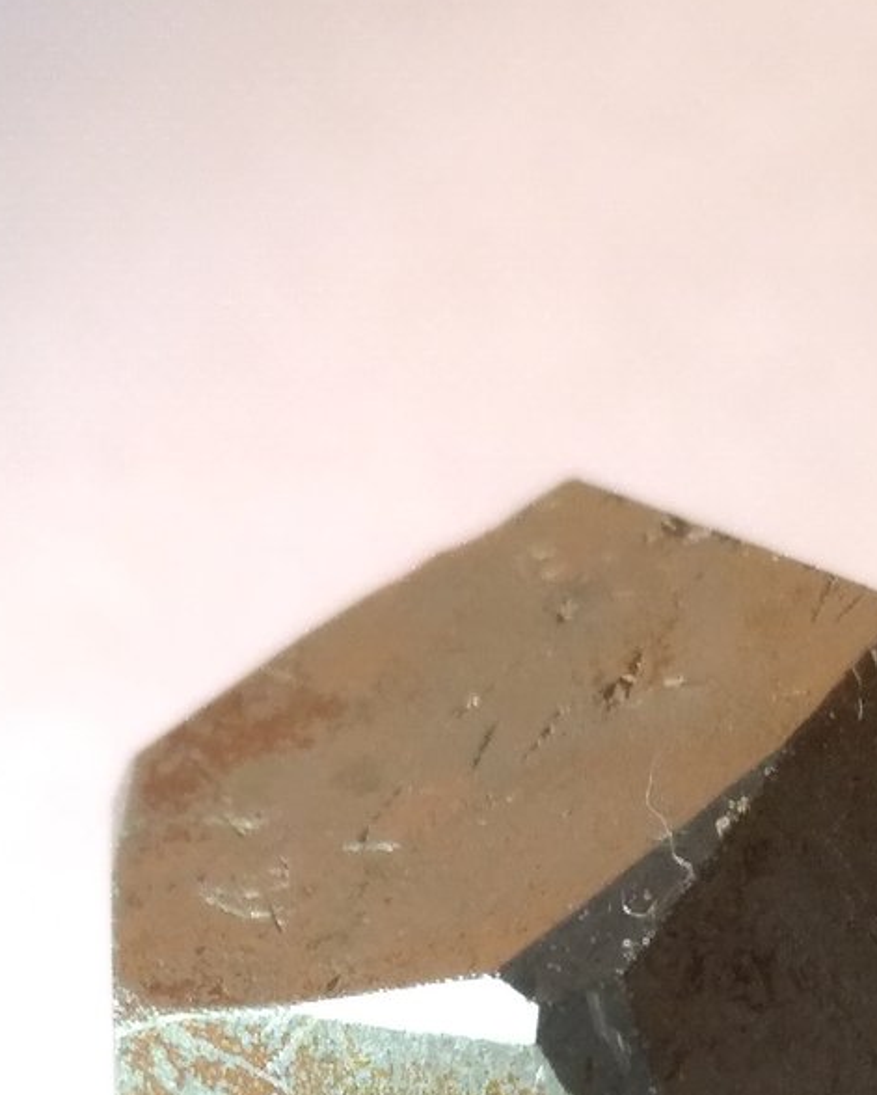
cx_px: 765
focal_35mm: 69
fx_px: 2237
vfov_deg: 25.9
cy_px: 1138
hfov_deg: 21.7
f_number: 2
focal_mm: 3.54
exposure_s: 1/33.3
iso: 102
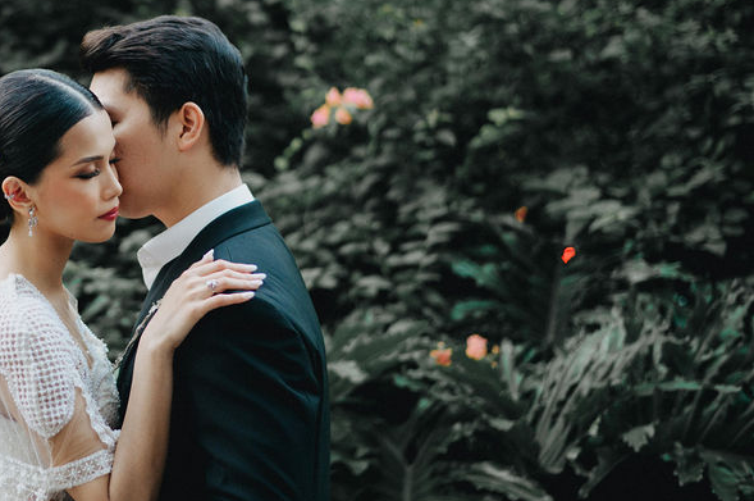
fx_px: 1820
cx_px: 110
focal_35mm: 87
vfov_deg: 15.6
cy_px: 120
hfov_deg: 22.9
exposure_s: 1/200
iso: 1000
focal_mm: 50
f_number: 1.8
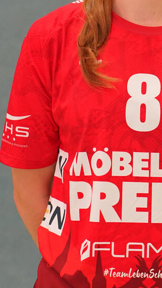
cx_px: 149
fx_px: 971
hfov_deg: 9.5
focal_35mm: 127
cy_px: 57
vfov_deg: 16.8
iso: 2000
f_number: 4
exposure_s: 1/160
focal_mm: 75
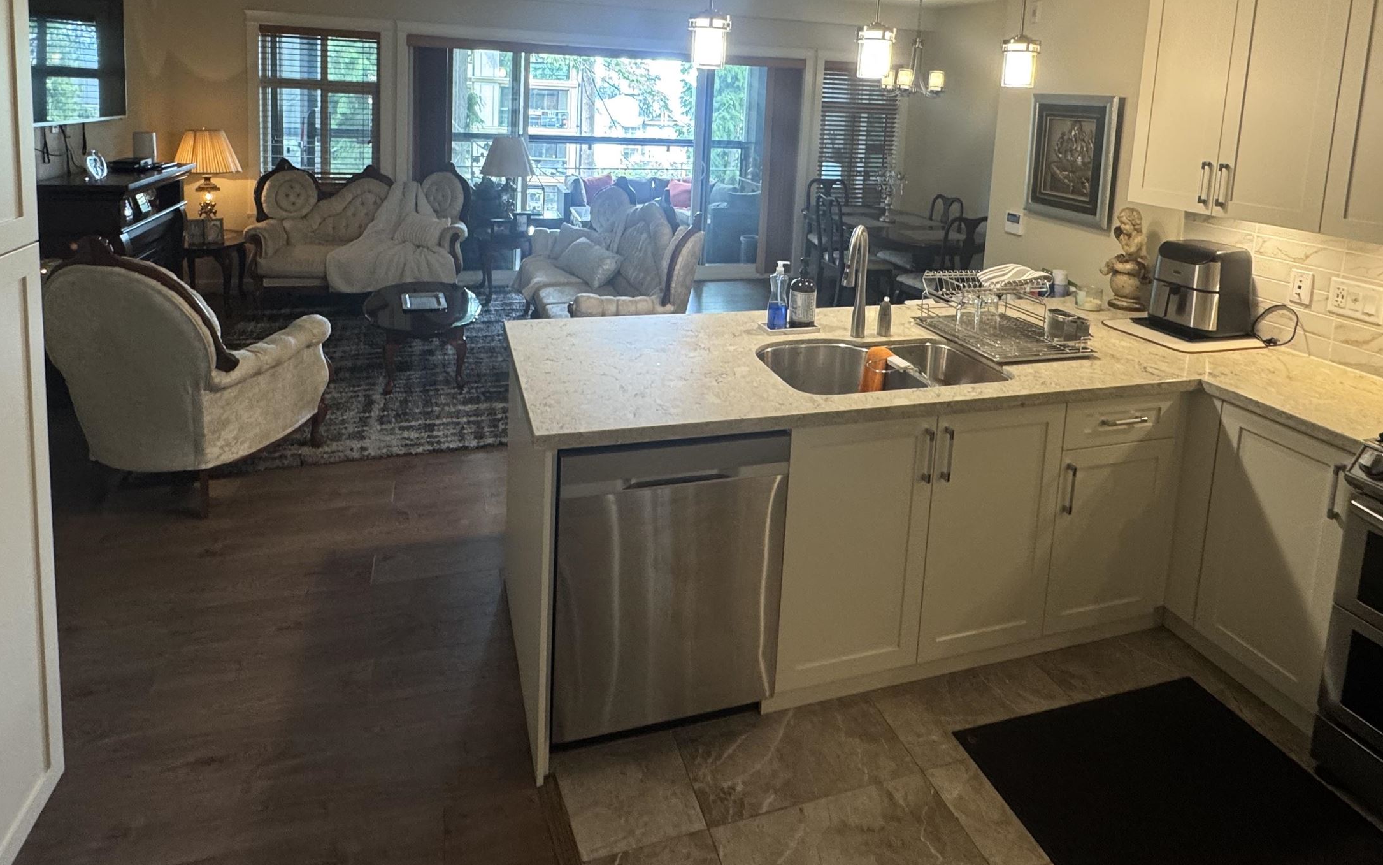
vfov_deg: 53.7
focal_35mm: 21
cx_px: 691
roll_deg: -2.6
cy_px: 181
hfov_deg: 82.3
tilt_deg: -5.7
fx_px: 792
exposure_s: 1/60
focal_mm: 2.22
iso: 200
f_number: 2.2
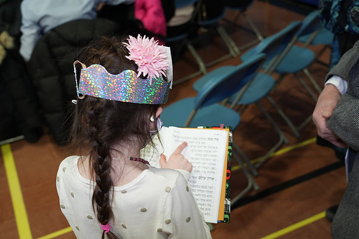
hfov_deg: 46.4
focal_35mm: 42
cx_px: 180
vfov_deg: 31.9
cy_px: 120
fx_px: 419
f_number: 4.5
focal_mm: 42
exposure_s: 1/125
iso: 3200
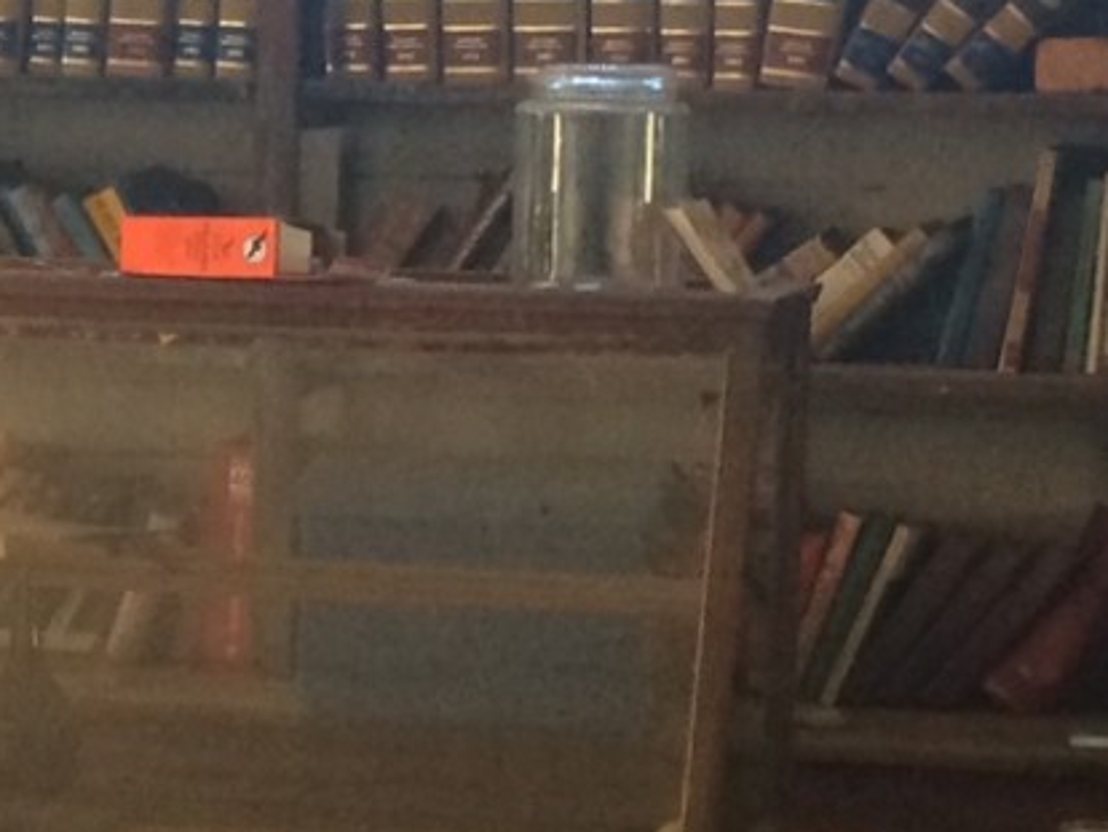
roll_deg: -0.3
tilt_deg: -6.6
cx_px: -78
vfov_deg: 10.6
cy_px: 586
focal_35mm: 140
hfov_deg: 13.8
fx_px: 4484
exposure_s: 1/30
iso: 160
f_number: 2.2
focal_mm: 4.15
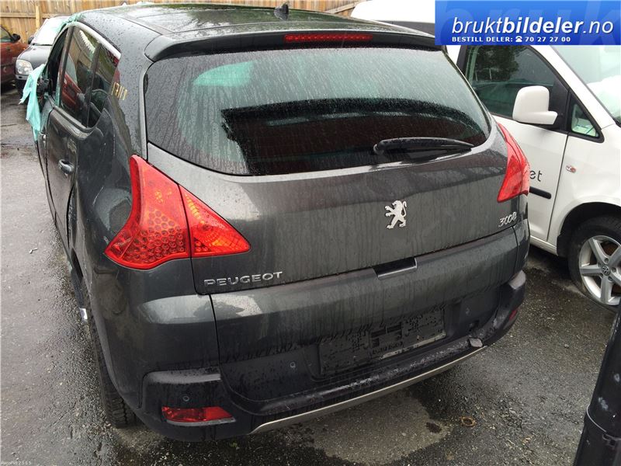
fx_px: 520
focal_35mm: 29
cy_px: 233
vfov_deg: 48.2
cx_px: 310
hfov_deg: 61.7
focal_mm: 4.15
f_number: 2.2
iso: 32
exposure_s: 1/186
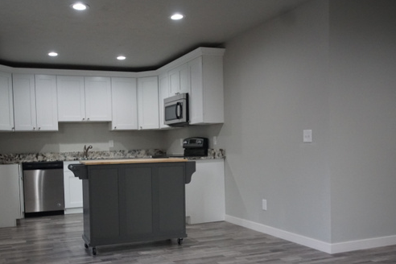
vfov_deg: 34.0
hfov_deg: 49.3
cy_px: 166
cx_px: 163
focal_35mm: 39
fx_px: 429
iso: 1600
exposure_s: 1/160
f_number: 4
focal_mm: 20
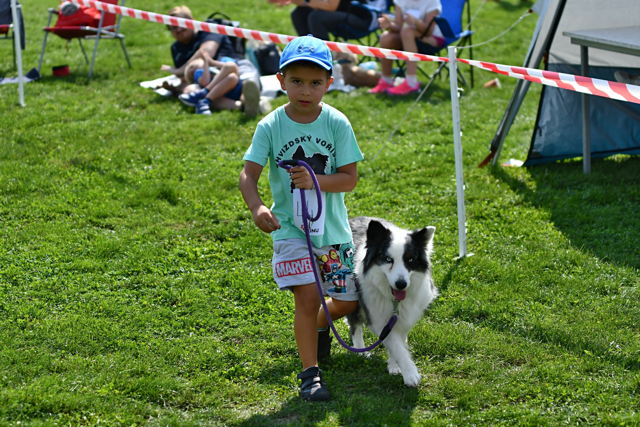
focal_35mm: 105
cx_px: 320
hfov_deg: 19.5
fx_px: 1867
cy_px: 214
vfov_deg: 13.0
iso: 100
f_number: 2.8
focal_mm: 70
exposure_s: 1/2000
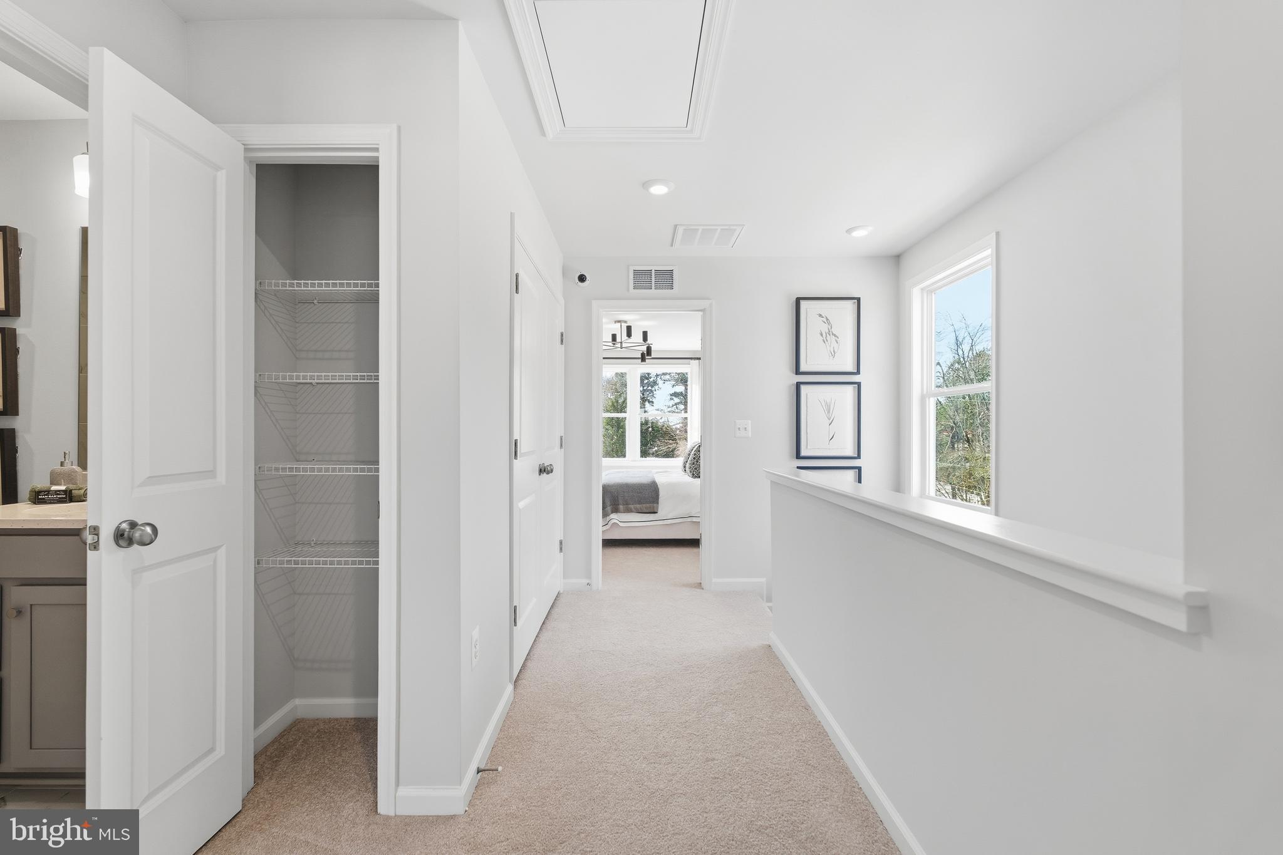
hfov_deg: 96.7
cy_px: 428
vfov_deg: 73.7
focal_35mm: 16
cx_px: 642
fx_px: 570
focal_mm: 16
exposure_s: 1/200
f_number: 6.3
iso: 200
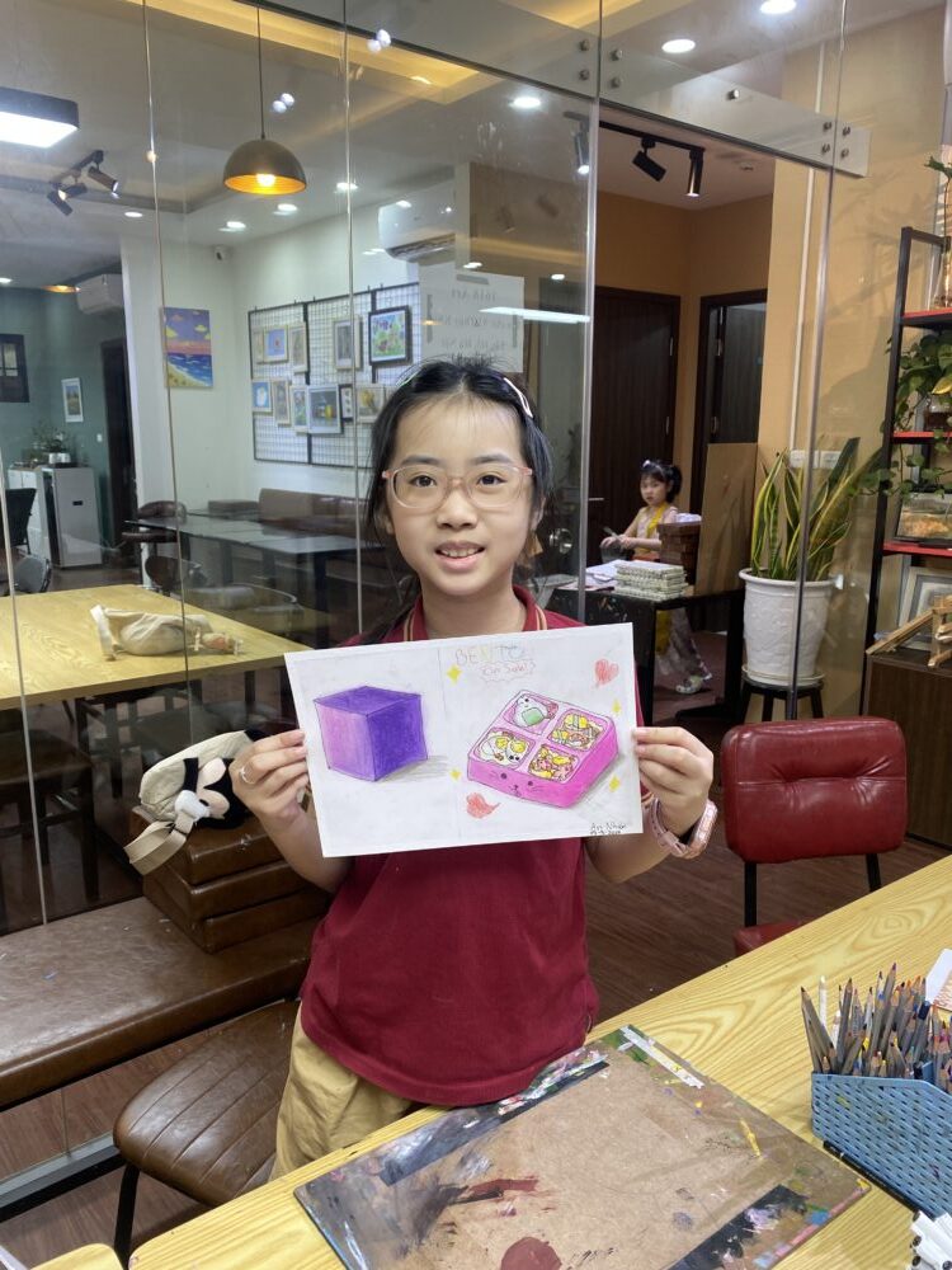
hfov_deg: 53.1
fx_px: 953
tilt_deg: -10.1
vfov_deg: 67.3
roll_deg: -0.7
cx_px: 476
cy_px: 635
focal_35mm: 26
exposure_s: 1/100
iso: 100
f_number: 1.8
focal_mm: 4.25
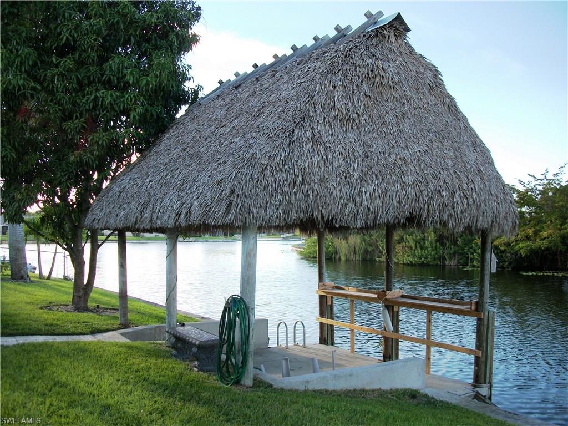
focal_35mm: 32
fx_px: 525
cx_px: 284
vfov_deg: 44.2
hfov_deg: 56.8
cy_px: 213
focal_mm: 5.7
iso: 80
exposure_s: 1/320
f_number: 2.9
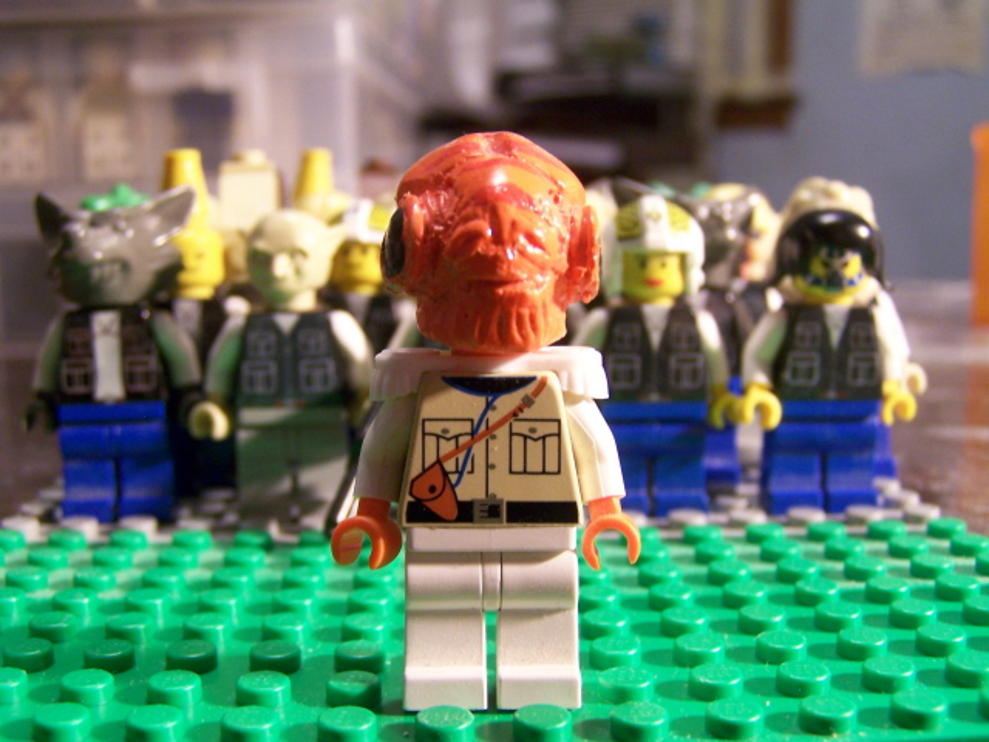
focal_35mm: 43
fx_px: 1229
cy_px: 371
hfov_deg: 43.9
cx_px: 494
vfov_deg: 33.6
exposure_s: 1/8
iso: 140
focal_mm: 7.1
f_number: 2.9
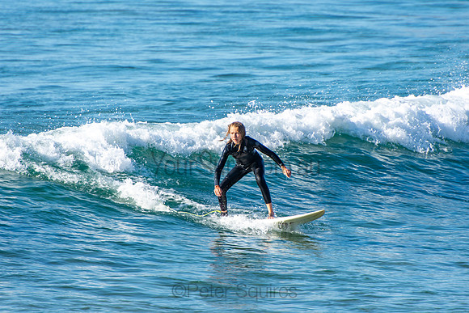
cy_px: 156
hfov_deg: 3.4
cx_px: 234
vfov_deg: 2.3
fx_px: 7818
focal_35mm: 600
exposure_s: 1/320
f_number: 7.1
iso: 100
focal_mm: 400
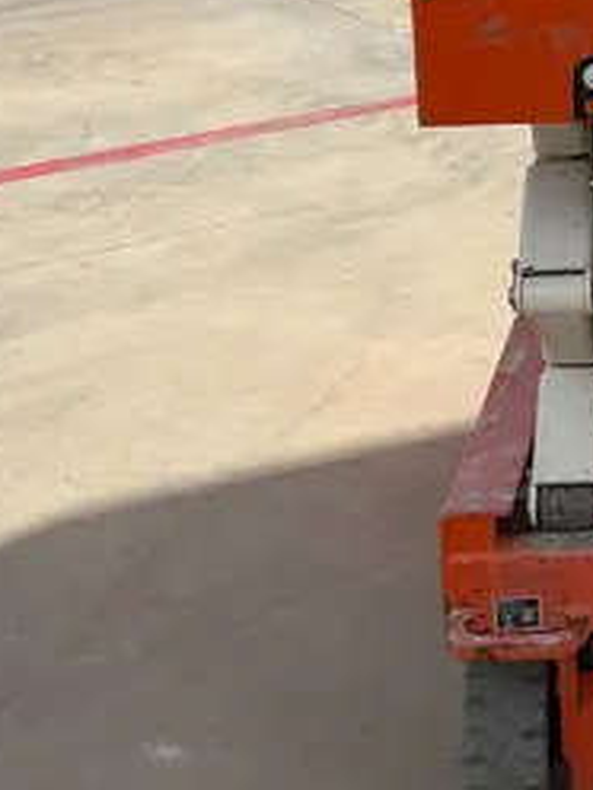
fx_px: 1759
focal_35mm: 77
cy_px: -53
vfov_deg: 23.9
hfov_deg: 17.7
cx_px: 803
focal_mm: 5.1
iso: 50
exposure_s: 1/4016
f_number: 1.6
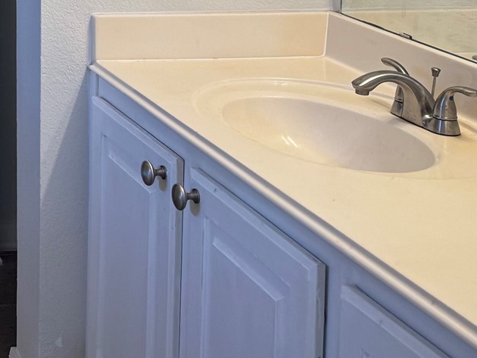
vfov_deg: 17.1
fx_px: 1075
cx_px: -180
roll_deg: -1.2
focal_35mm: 78
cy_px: -182
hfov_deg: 21.9
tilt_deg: -2.7
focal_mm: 6.76
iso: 100
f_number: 1.78
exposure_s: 1/120
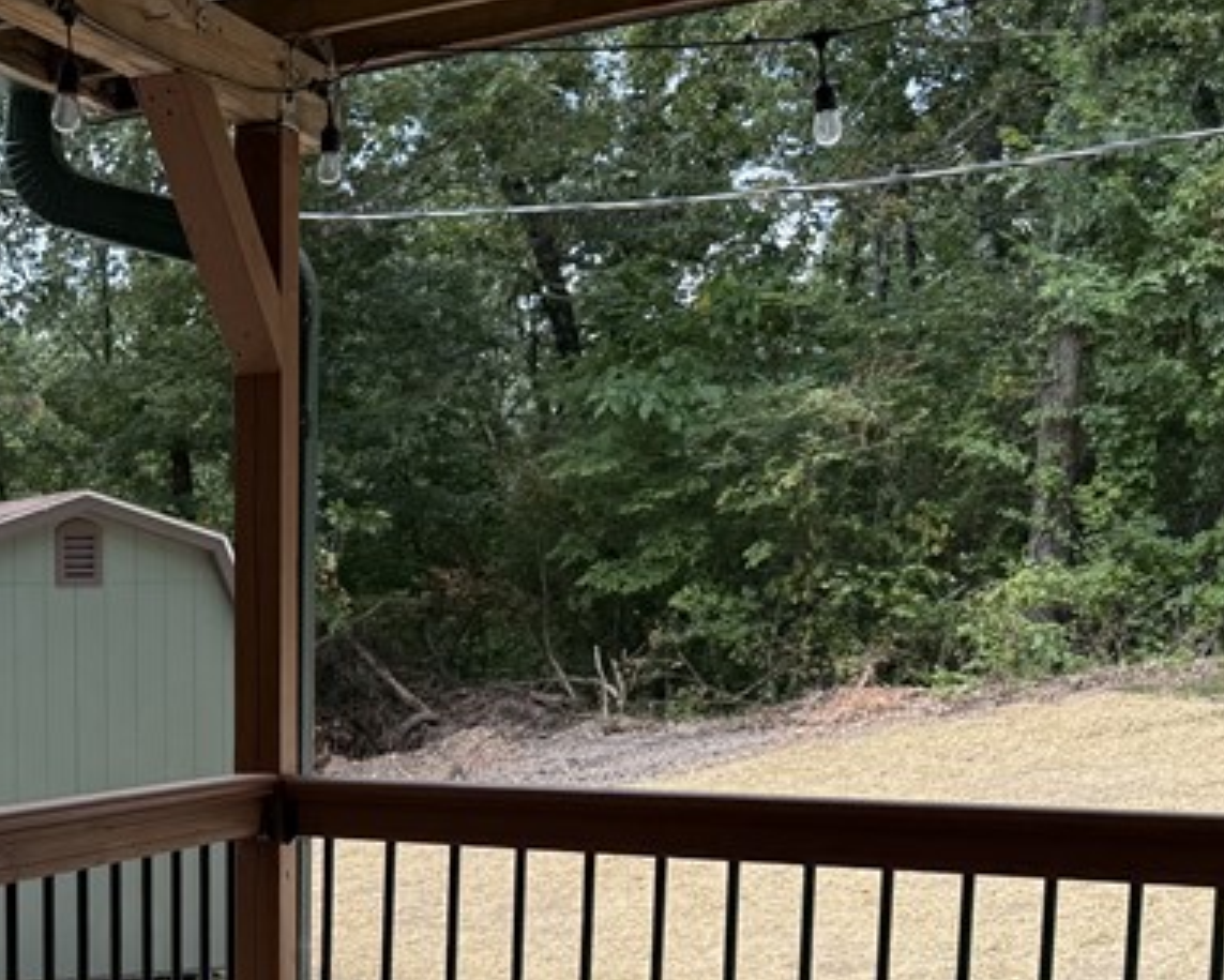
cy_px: 810
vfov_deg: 23.8
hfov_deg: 27.5
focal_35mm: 63
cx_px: -112
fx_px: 2283
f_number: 1.78
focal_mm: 6.76
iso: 80
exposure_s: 1/1005
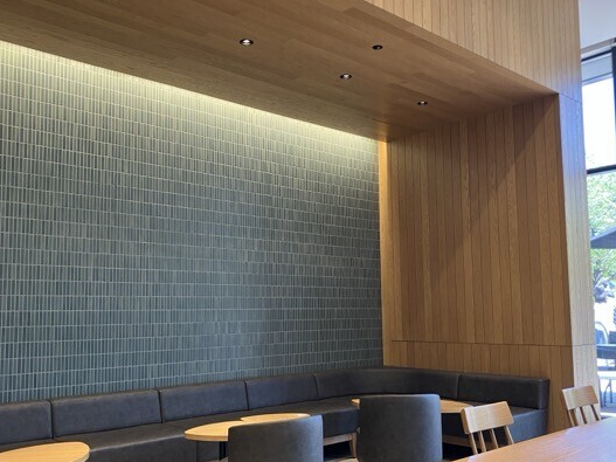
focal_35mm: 34
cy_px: 256
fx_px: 605
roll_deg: -0.2
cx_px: 307
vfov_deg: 41.7
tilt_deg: +5.5
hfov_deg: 54.0
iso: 64
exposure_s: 1/60
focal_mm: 3.99
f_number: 1.8
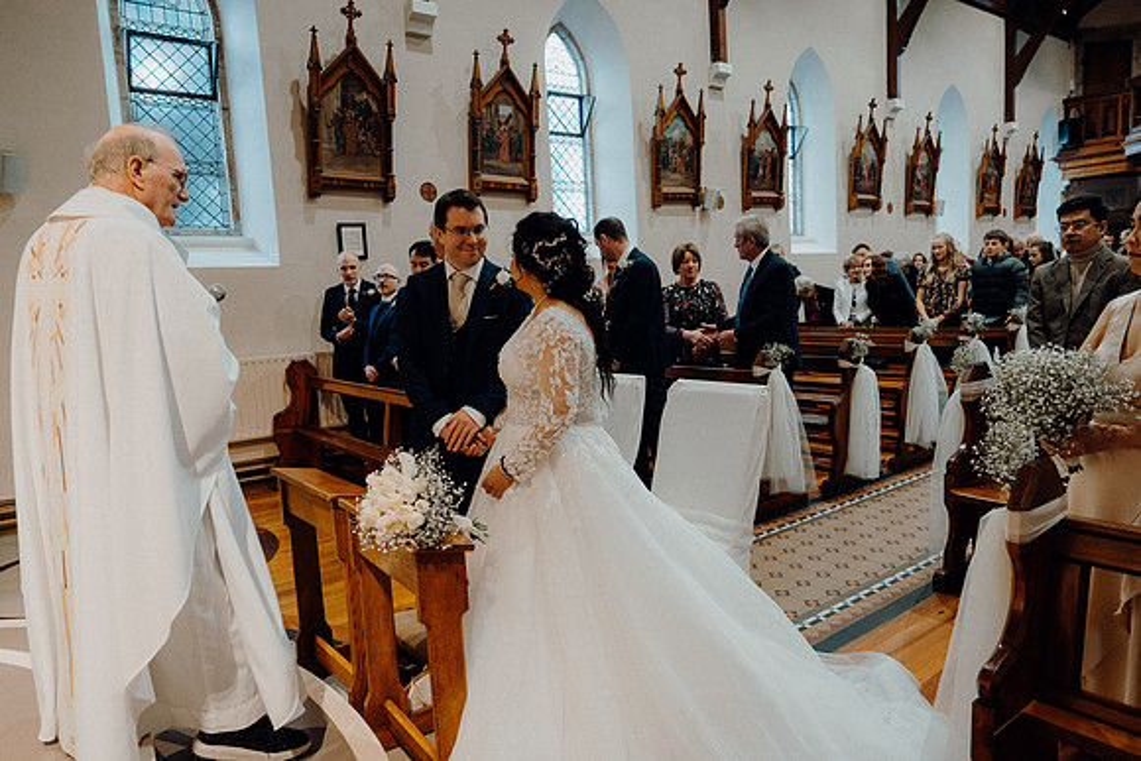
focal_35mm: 24
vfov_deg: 53.2
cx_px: 570
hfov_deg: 73.7
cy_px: 380
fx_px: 761
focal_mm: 24
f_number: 3.5
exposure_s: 1/160
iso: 1600
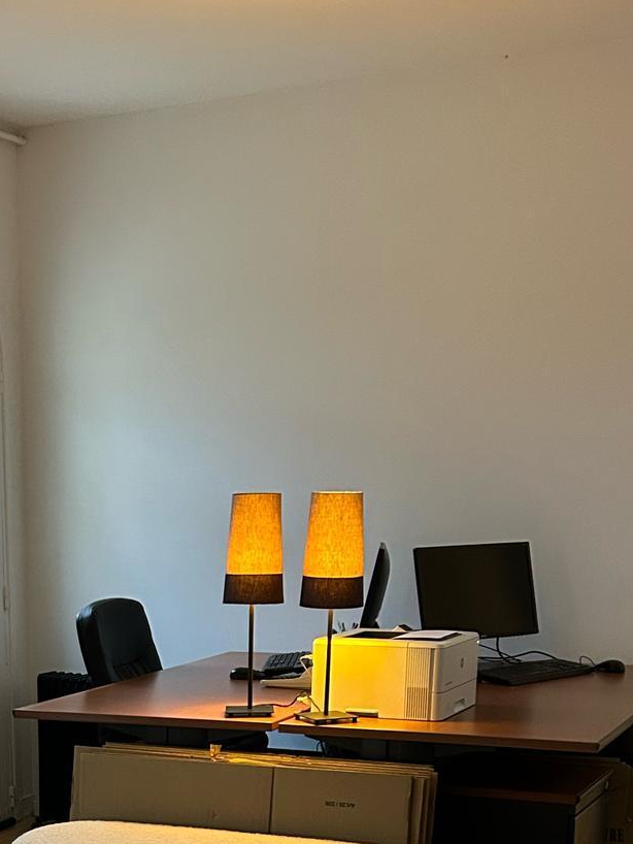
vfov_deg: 29.2
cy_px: 879
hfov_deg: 23.4
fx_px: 1487
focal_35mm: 61
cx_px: 64
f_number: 1.5
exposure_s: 1/238
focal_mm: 5.7
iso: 40
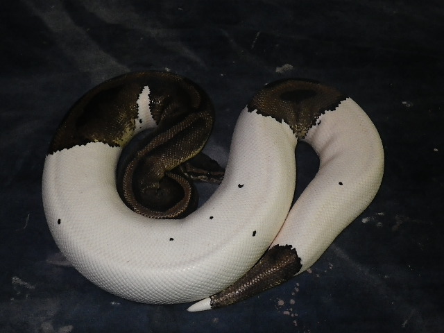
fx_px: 436
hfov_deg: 54.0
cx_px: 222
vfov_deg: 41.8
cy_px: 166
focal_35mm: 34
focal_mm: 6.1
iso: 400
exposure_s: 1/50
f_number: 3.8
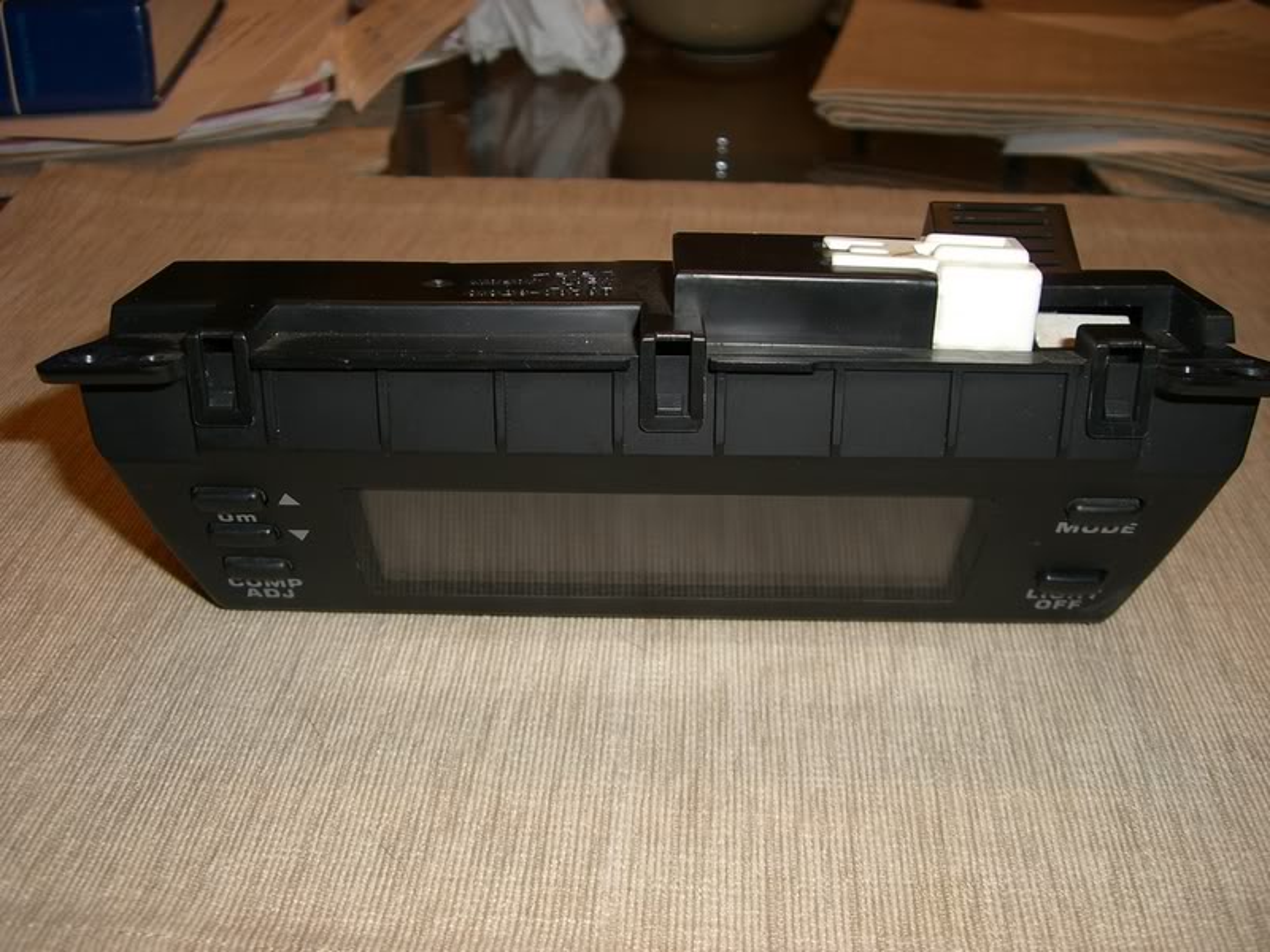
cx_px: 635
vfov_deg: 37.7
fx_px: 1394
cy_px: 476
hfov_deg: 49.0
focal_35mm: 38
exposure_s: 1/60
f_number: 2.7
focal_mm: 6.2
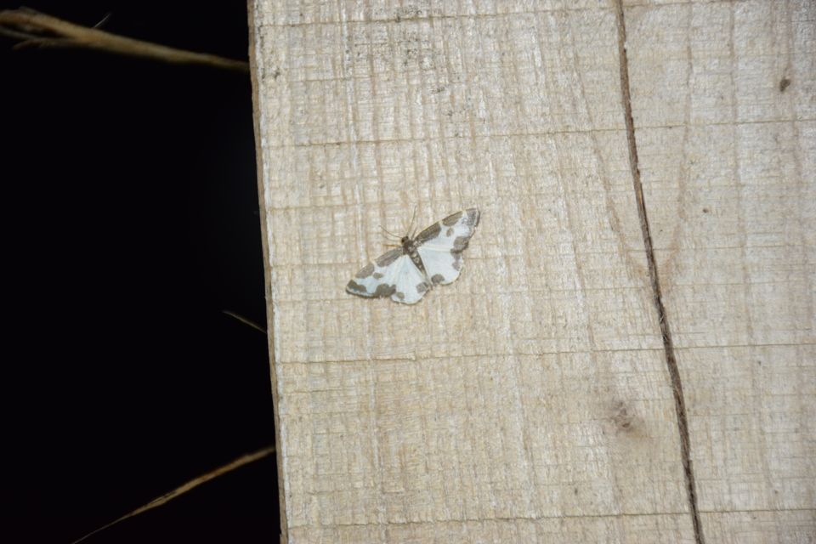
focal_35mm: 142
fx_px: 3230
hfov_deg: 14.4
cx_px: 408
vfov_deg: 9.6
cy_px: 272
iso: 500
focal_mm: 95
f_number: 5.3
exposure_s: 1/60
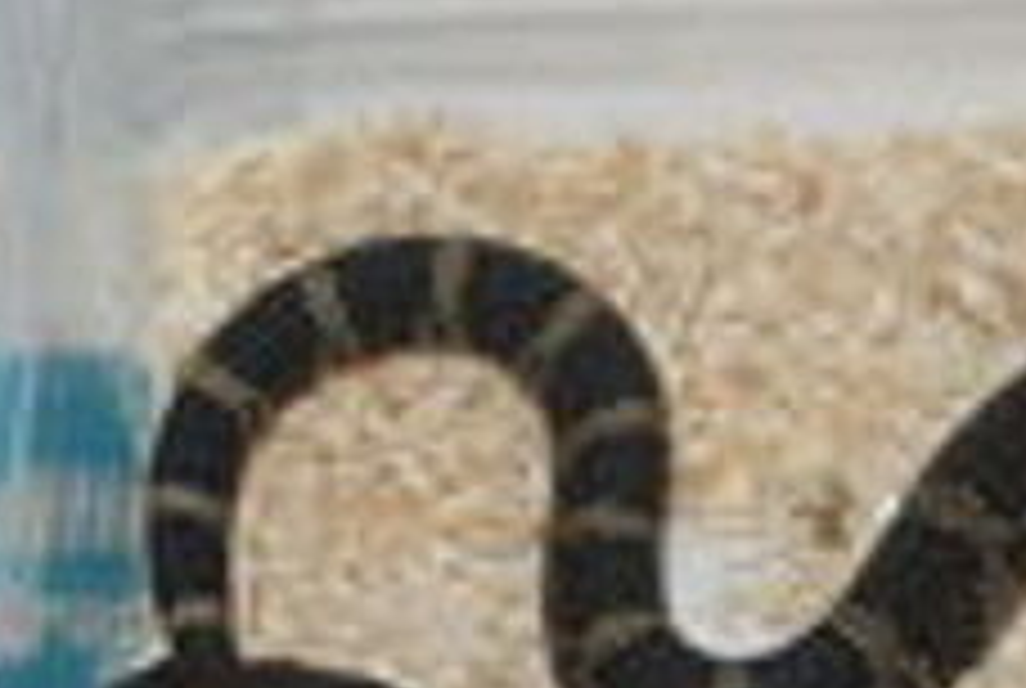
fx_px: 3427
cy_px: 701
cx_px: 832
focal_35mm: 120
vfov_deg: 11.4
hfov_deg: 16.9
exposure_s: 1/60
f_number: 5
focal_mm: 38
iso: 200
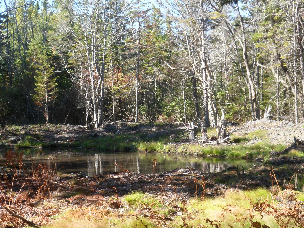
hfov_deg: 27.4
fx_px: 624
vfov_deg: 20.7
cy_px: 116
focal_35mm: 71
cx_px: 149
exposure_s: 1/180
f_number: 4.7
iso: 160
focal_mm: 10.6
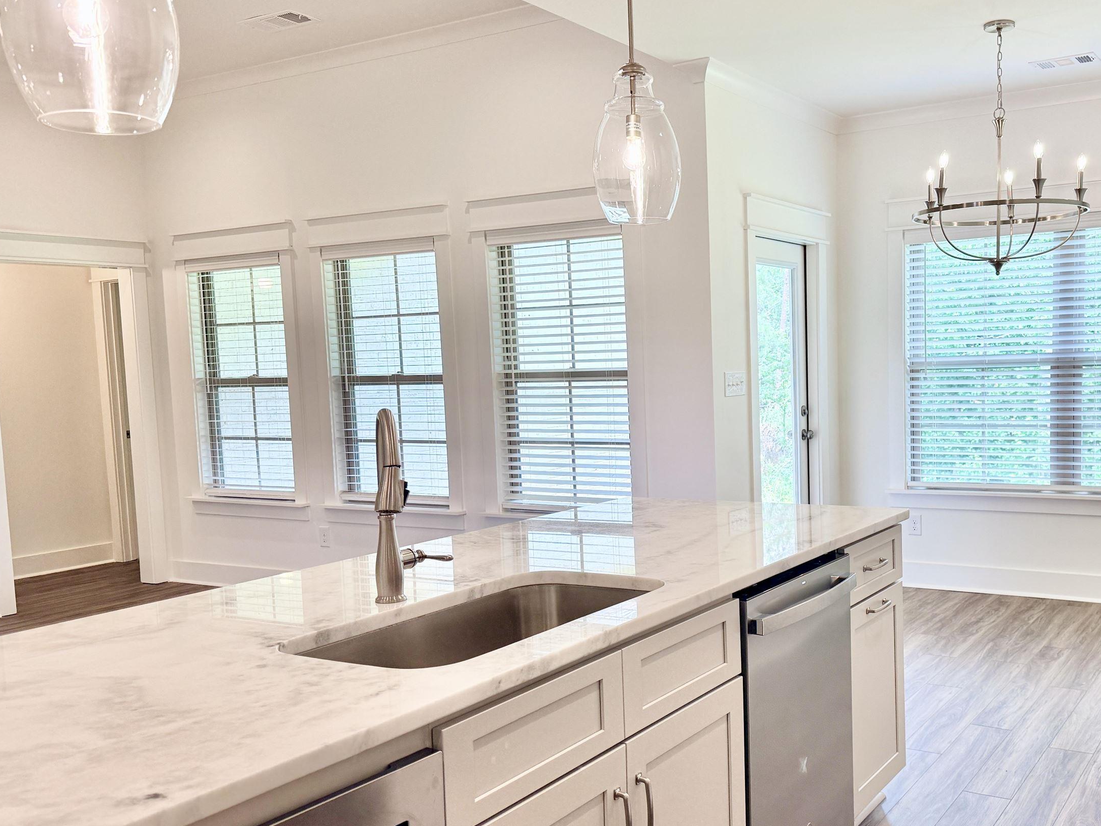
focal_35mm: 34
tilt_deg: -4.7
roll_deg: +1.0
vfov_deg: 41.7
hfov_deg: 53.0
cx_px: 725
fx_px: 1081
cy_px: 453
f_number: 1.78
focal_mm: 6.76
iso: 100
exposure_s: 1/344
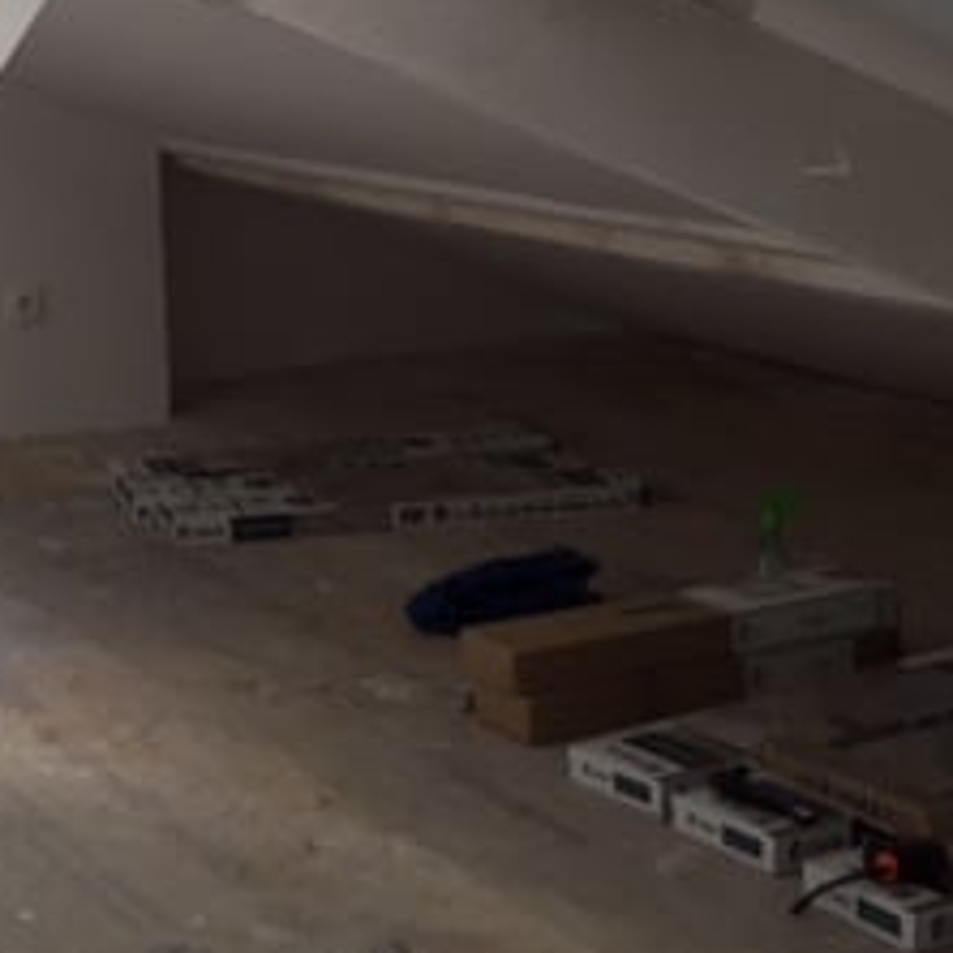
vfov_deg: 22.7
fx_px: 2305
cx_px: 4
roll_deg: +0.7
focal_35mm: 74
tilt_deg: -1.6
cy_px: 56
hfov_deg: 22.5
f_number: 2.2
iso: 50
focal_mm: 4.15
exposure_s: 1/100
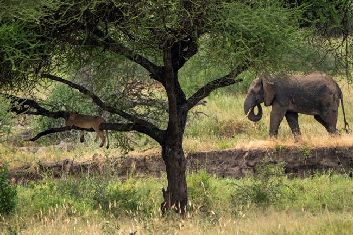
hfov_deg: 4.0
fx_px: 5071
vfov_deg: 2.7
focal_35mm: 517
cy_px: 118
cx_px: 176
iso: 400
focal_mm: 345
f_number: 5.6
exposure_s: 1/500
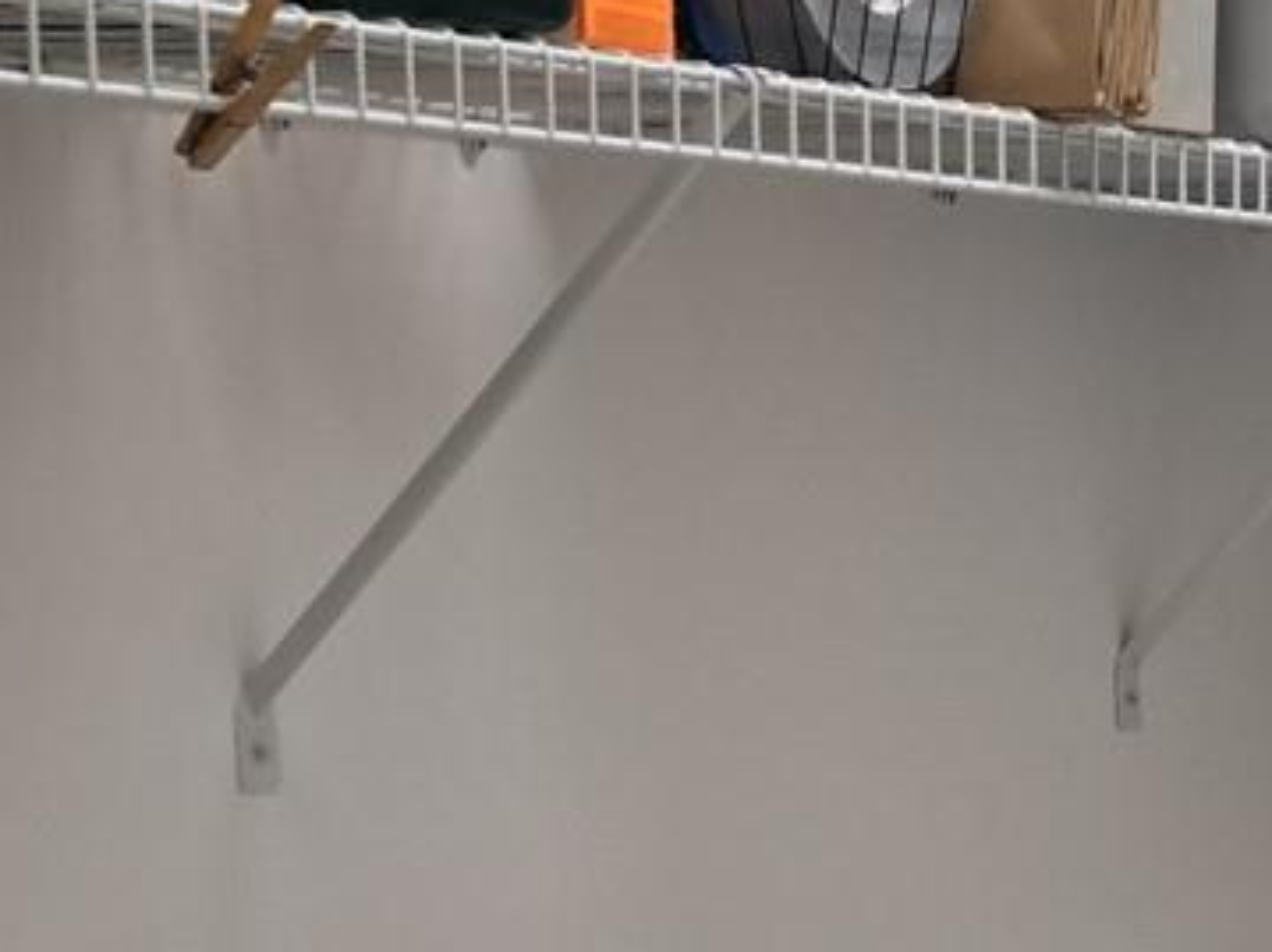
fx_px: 3931
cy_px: 1292
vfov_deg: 13.3
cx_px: 1842
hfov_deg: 16.9
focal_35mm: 107
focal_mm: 5.23
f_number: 1.8
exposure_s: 1/60
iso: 80
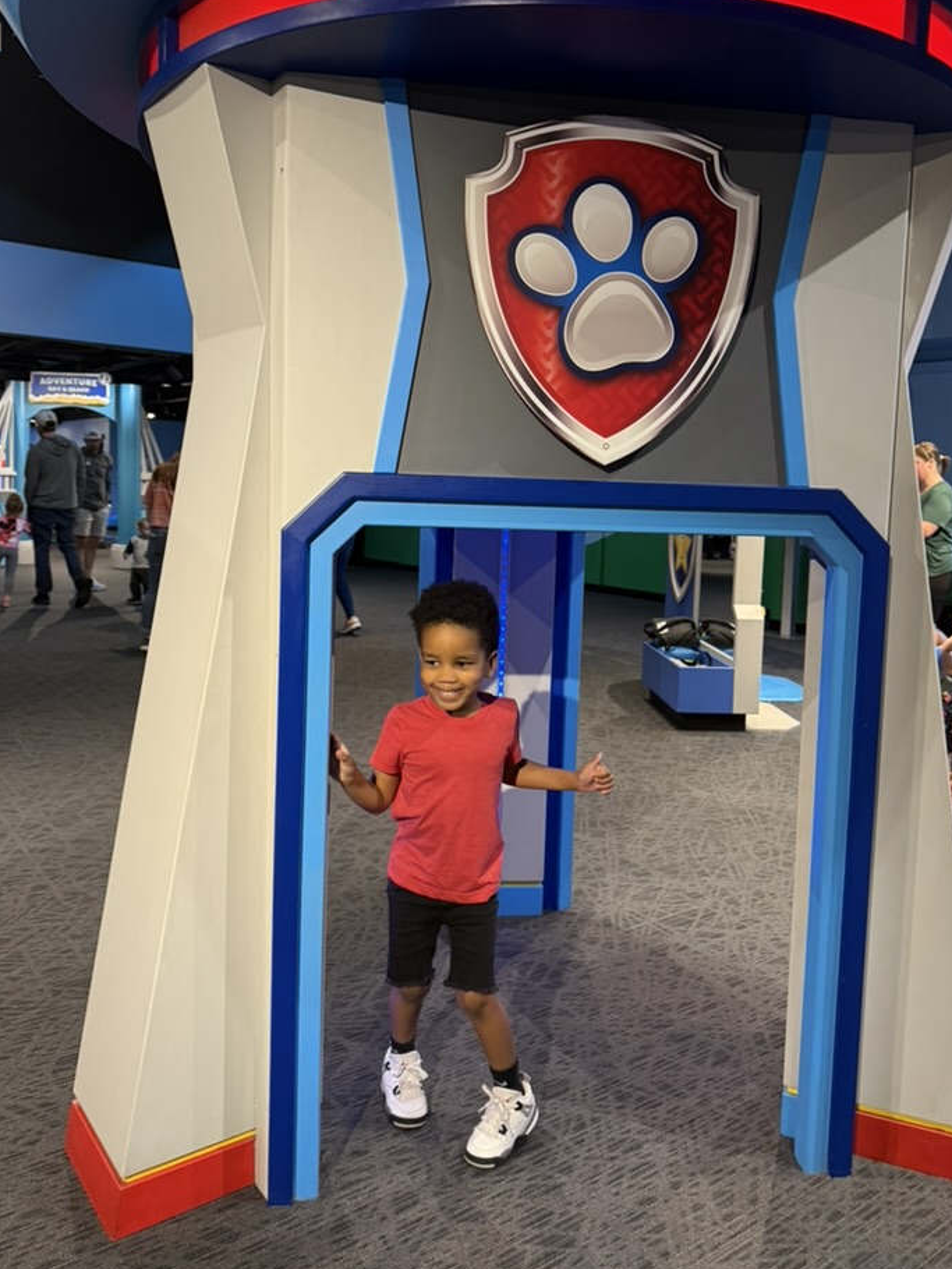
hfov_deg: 51.3
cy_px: 562
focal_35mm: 27
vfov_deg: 65.1
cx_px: 510
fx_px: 990
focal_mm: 6.76
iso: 250
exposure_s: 1/60
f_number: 1.78
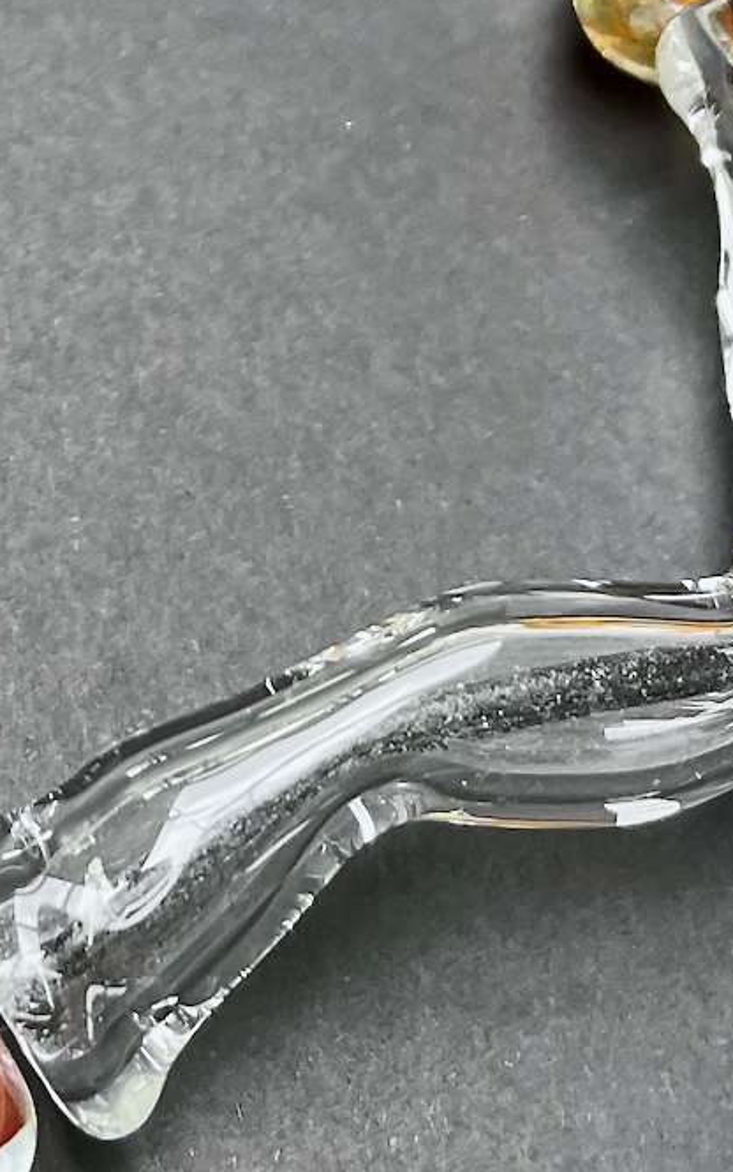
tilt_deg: -50.2
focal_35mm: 94
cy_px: -99
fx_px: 3003
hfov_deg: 13.2
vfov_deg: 21.1
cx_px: -350
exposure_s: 1/121
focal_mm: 4.2
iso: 125
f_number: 1.6
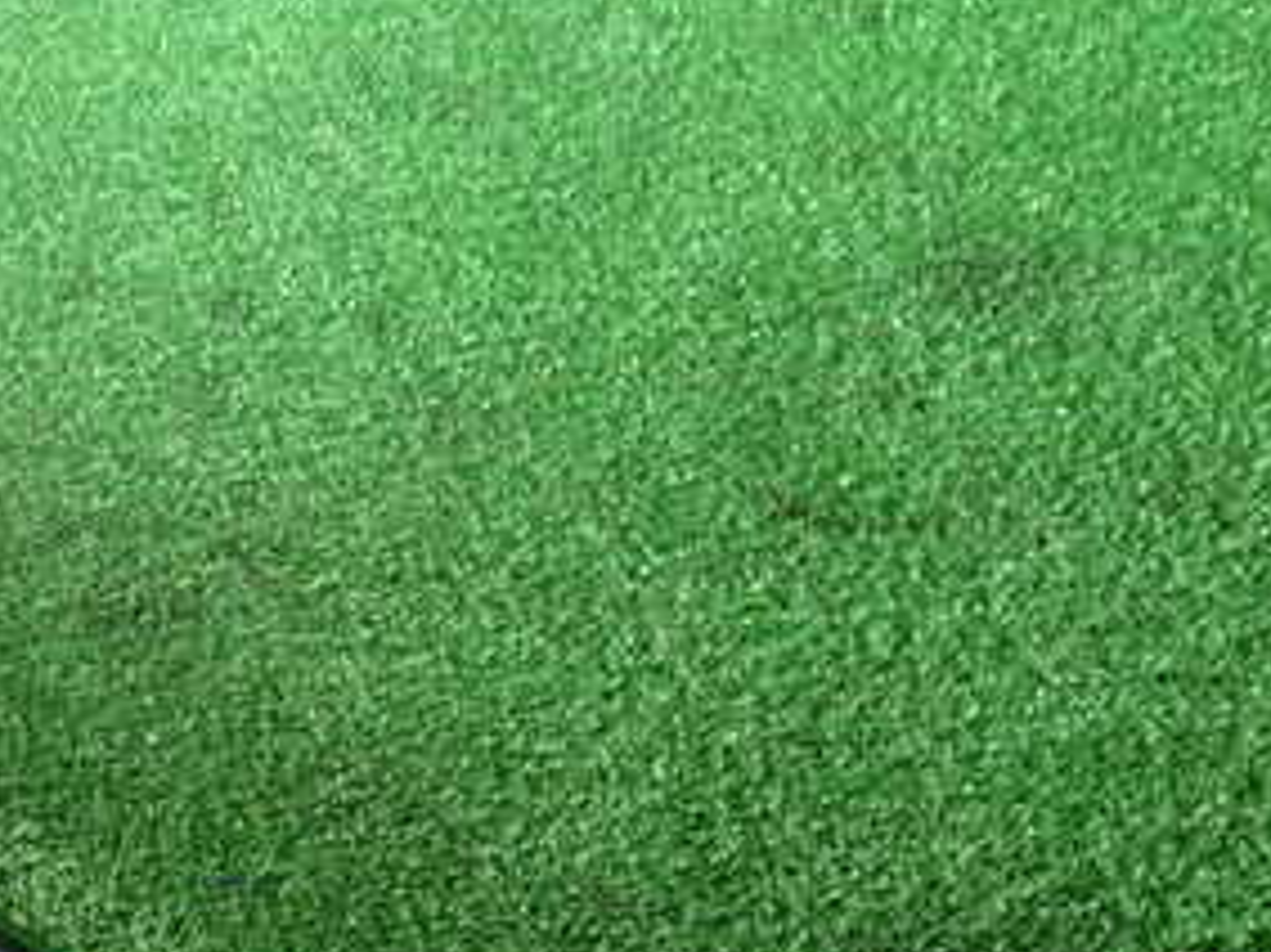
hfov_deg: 33.2
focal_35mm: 53
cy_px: 772
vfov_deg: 26.9
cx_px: 9
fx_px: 1945
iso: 250
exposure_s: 1/30
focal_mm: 4.5
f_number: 2
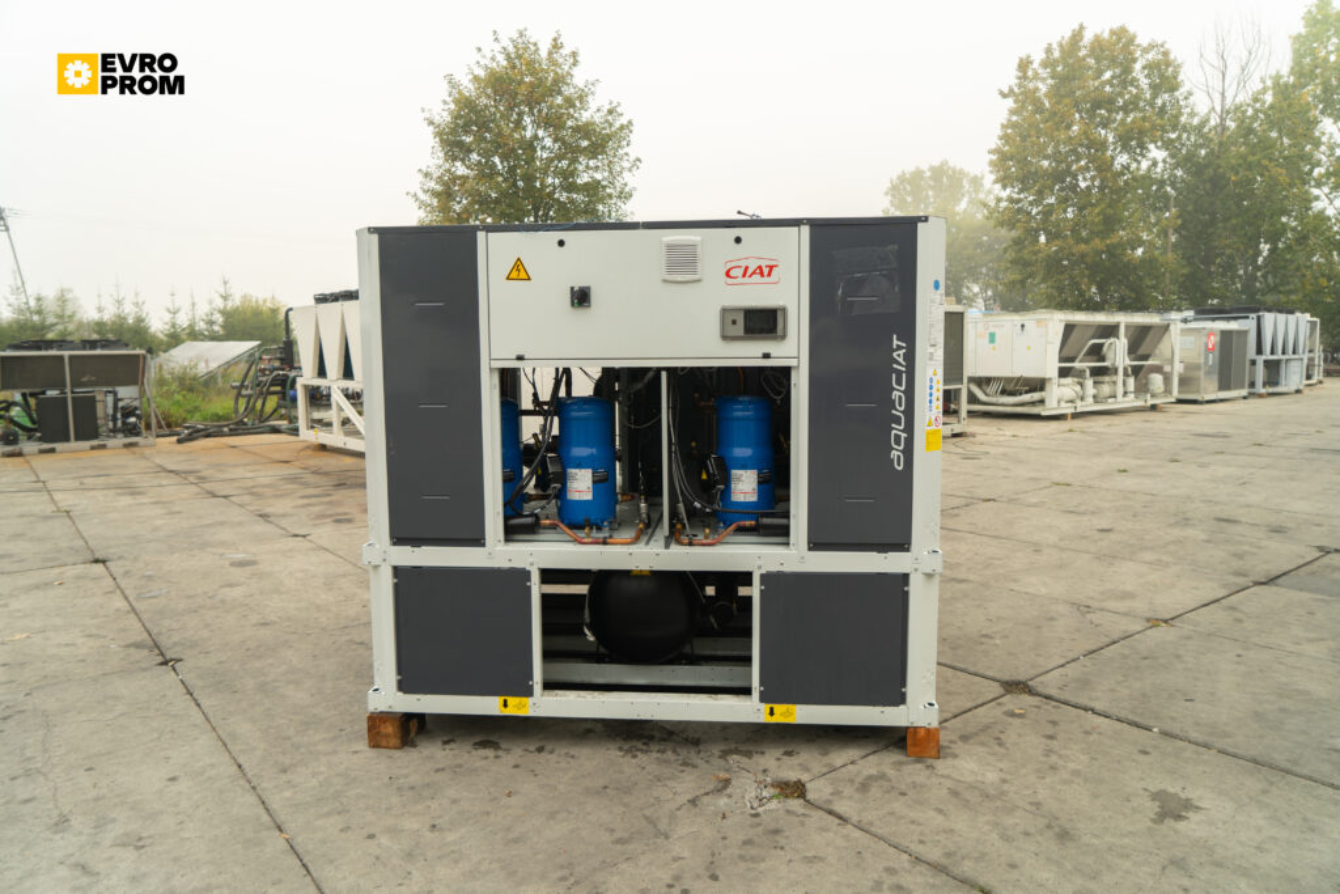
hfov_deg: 73.7
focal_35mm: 24
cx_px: 670
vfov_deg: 53.1
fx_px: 893
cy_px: 447
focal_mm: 24
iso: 160
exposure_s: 1/80
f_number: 4
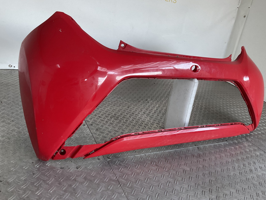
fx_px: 231
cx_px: 136
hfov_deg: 60.0
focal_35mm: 30
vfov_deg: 46.8
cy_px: 100
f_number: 1.8
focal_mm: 3
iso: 100
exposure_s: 1/50
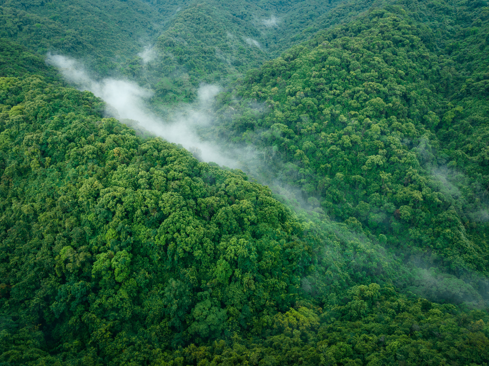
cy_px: 183
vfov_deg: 56.8
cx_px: 244
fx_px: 339
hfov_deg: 71.6
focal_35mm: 24
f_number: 7.1
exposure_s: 1/10
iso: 100
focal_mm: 12.29
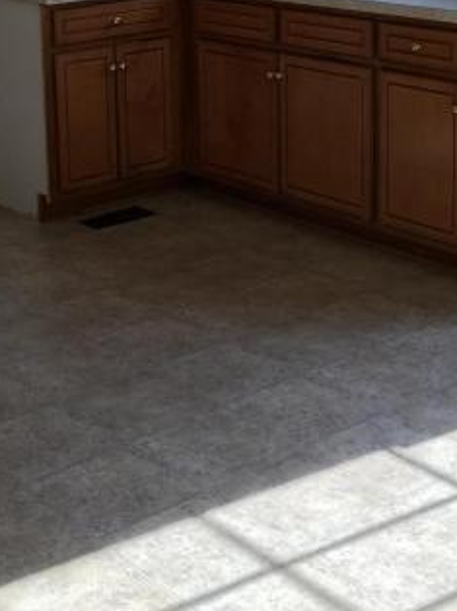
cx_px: 163
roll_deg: +0.2
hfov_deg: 20.6
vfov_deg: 26.2
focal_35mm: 71
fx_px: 1251
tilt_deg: -8.4
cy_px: 23
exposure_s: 1/178
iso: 25
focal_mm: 4.15
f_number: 2.2
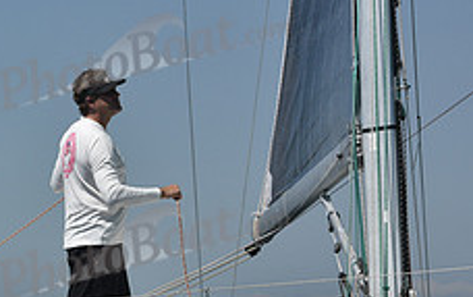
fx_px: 3677
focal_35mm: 285
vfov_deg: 4.6
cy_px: 385
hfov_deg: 7.3
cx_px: -108
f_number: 11
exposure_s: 1/1250
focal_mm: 110
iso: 250
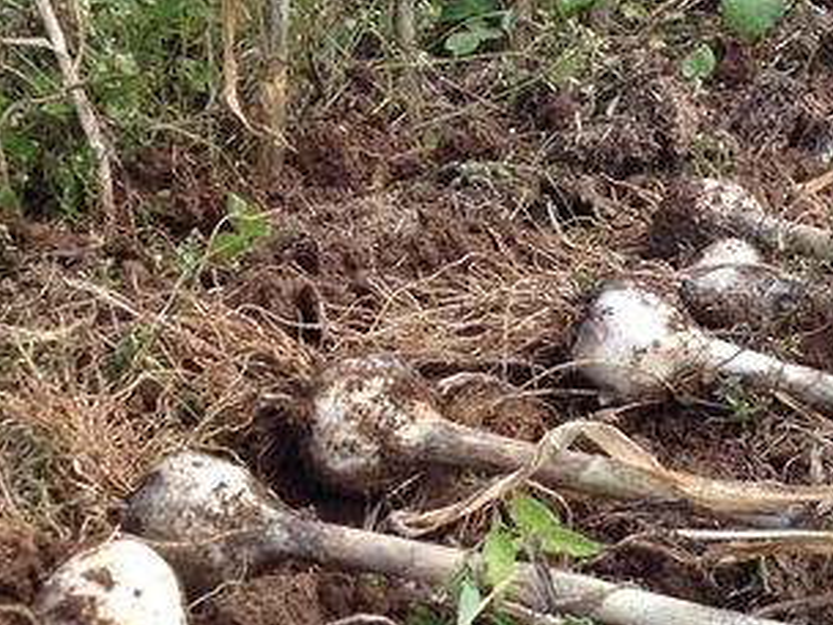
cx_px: 474
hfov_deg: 16.7
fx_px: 2840
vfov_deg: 12.5
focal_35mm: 118
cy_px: 499
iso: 50
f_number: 2.4
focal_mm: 4.28
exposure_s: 1/438
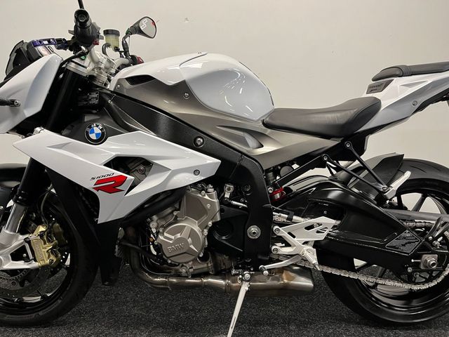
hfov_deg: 67.3
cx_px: 224
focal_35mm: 26
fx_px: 337
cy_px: 168
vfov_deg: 53.1
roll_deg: -0.2
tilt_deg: -6.8
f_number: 1.6
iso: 125
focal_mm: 5.1
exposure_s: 1/50
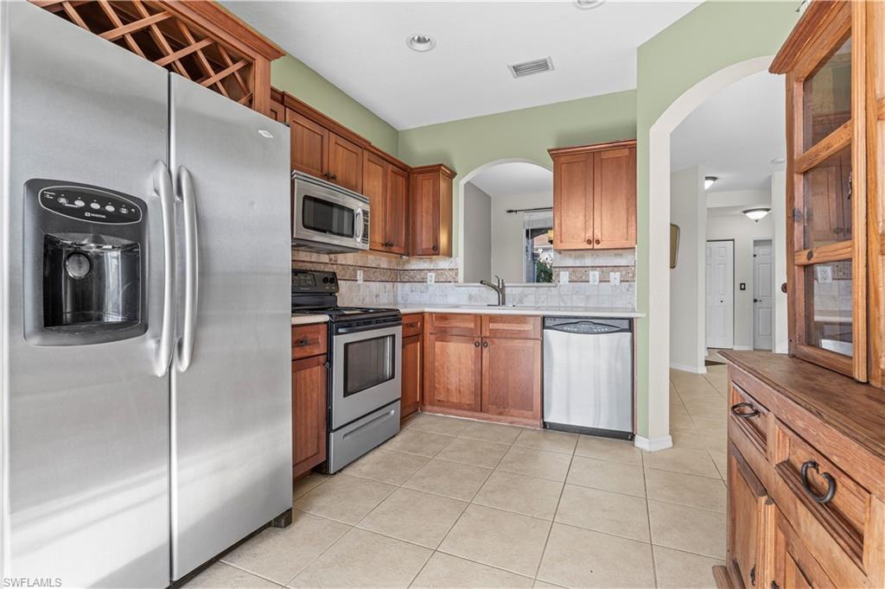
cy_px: 294
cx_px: 442
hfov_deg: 96.8
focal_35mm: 16
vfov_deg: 73.7
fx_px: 393
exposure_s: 1/3
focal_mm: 16
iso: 100
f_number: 8
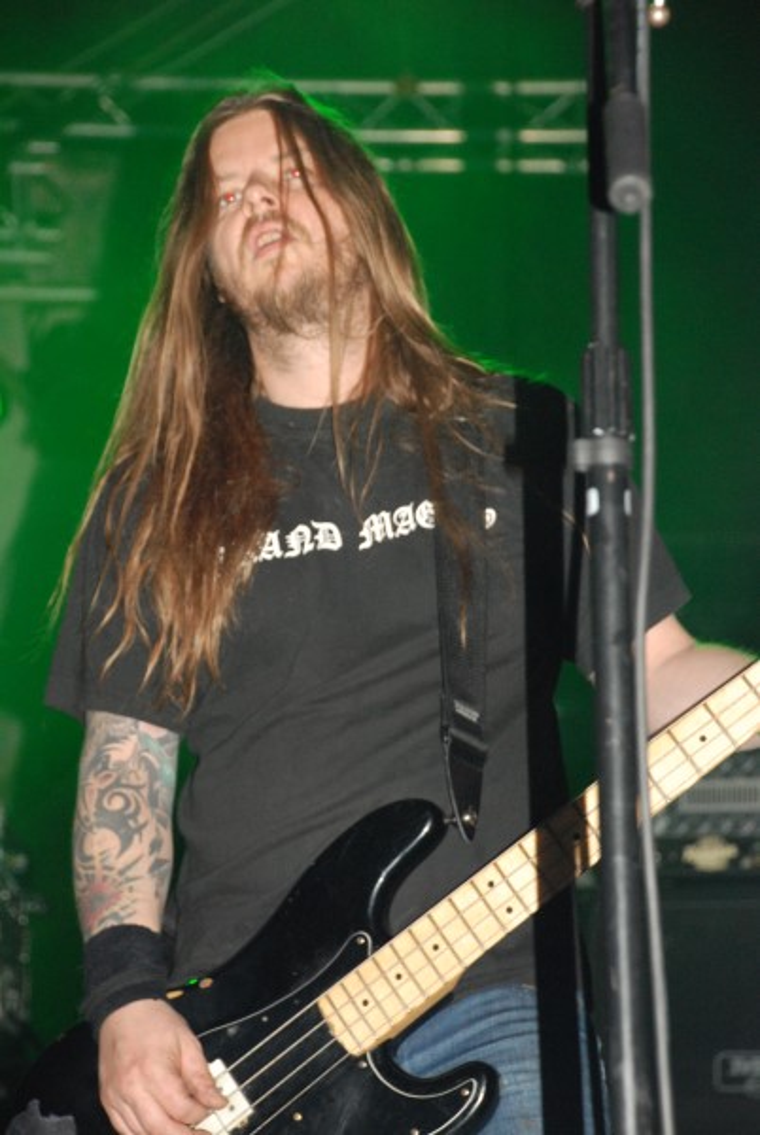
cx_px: 380
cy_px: 568
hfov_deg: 10.2
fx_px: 4260
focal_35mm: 135
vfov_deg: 15.2
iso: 1250
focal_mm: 90
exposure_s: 1/125
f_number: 5.6
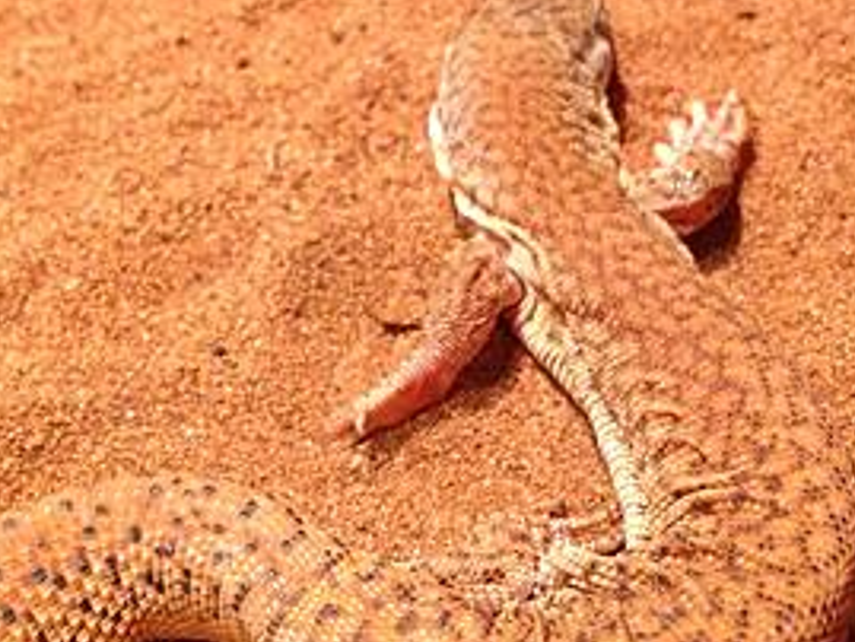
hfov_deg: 36.7
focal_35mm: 52
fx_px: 1285
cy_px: 410
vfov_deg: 27.9
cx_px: 362
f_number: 2.4
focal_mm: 4.28
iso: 160
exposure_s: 1/20
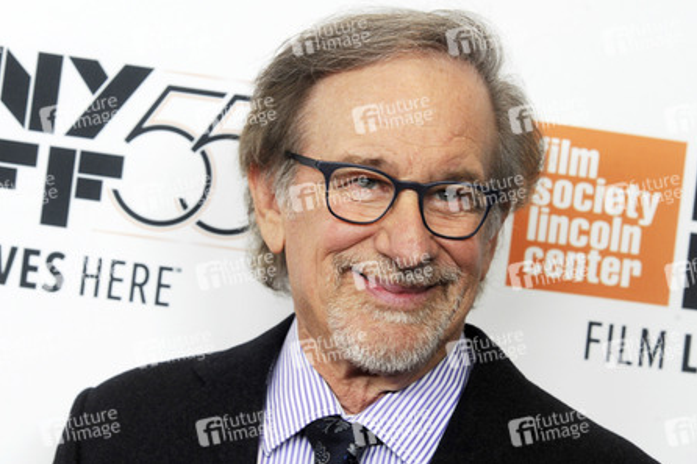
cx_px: 350
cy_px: 233
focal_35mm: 106
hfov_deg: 19.3
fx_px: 2051
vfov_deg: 12.9
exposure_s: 1/125
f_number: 5.6
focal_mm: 105
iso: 1600
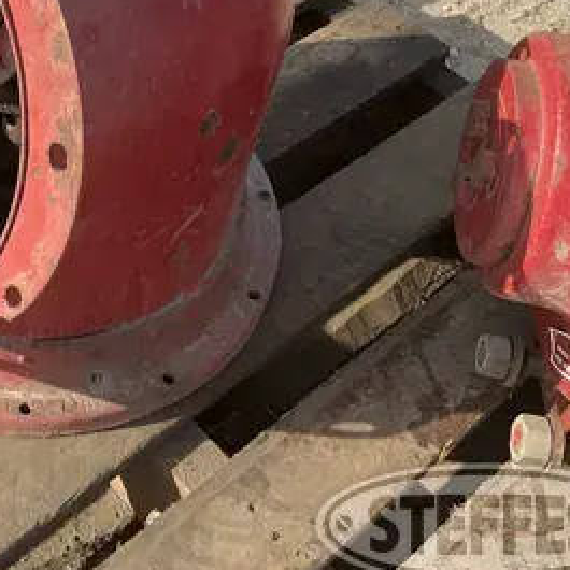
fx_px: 1155
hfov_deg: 26.3
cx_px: 9
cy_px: 95
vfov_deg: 27.1
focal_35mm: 62
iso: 25
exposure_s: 1/855
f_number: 1.8
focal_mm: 3
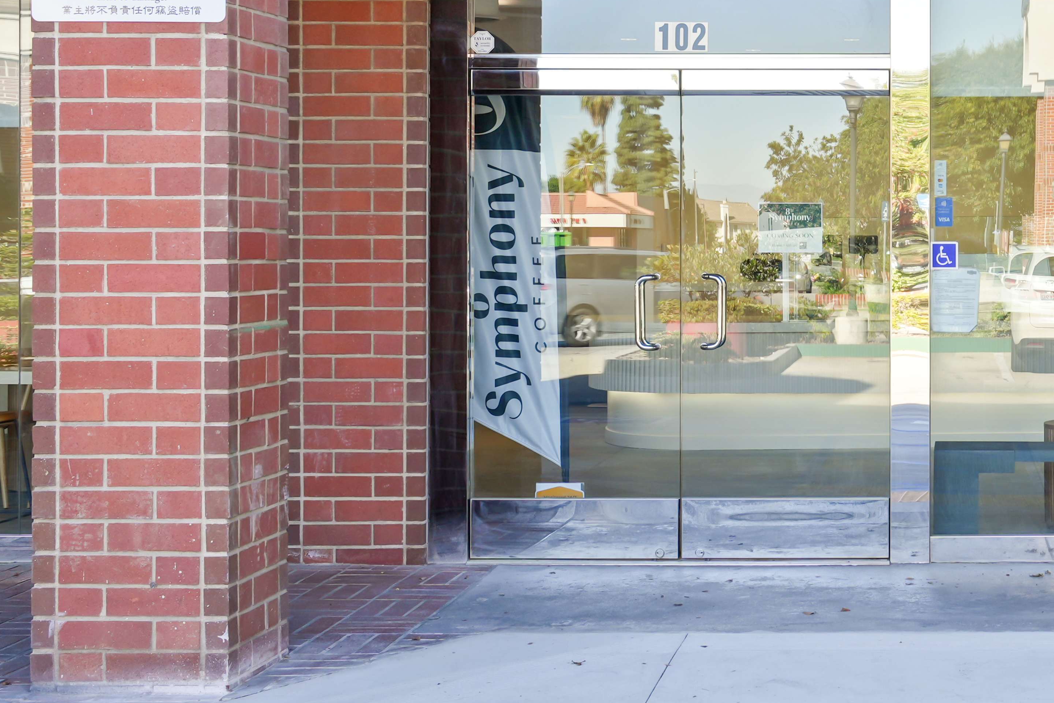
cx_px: 962
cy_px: -33
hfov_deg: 31.3
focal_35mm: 61
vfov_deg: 21.3
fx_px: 1786
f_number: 10
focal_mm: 25
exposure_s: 1/30
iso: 1250
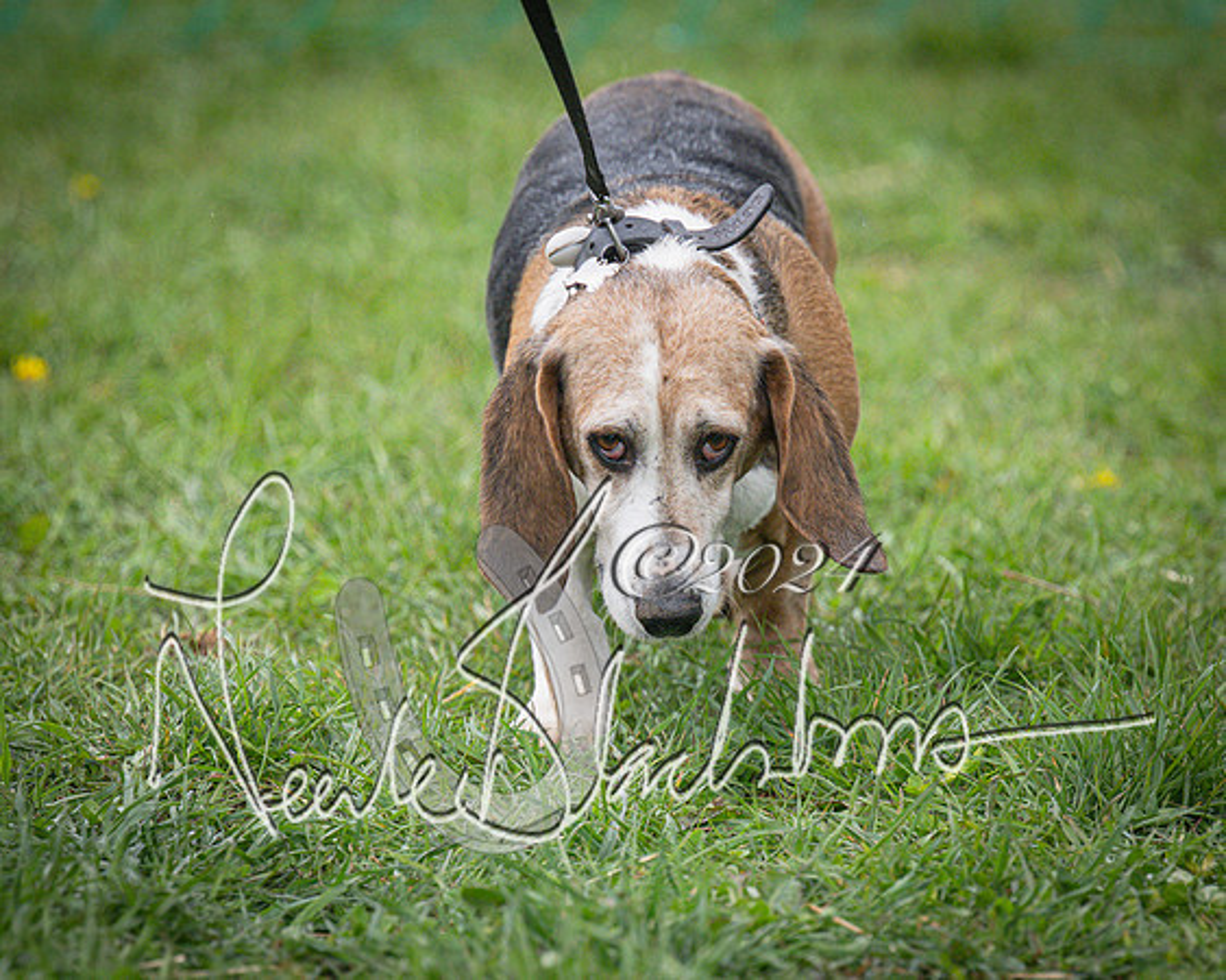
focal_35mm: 361
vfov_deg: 4.3
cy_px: 849
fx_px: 13091
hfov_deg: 5.4
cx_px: 647
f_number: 4
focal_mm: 185
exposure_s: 1/2500
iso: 1250
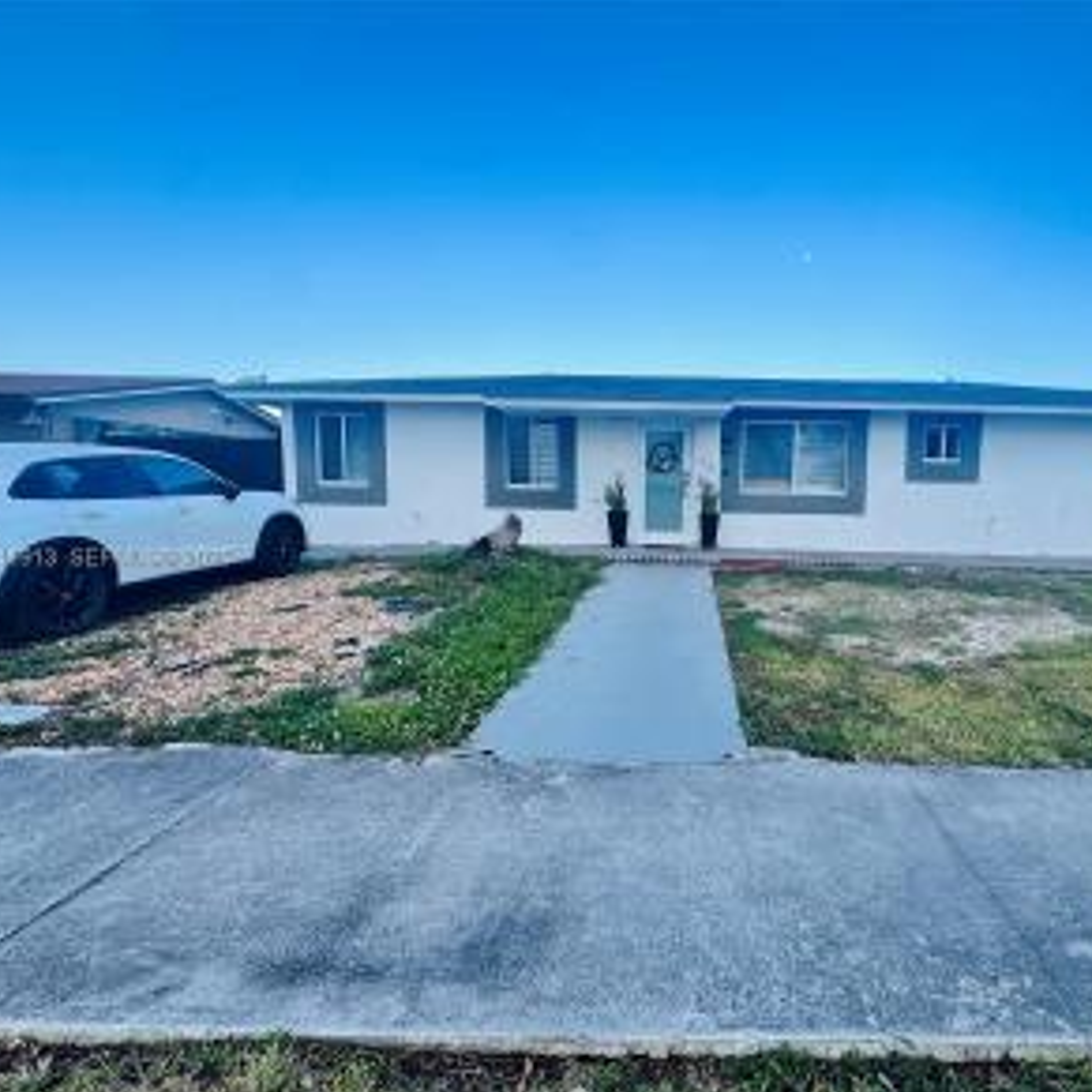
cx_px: 690
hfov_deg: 82.2
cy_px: 559
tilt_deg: -5.6
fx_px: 607
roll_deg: -1.3
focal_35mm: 17
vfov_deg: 84.0
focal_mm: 2.22
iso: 40
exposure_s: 1/312
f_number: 2.2
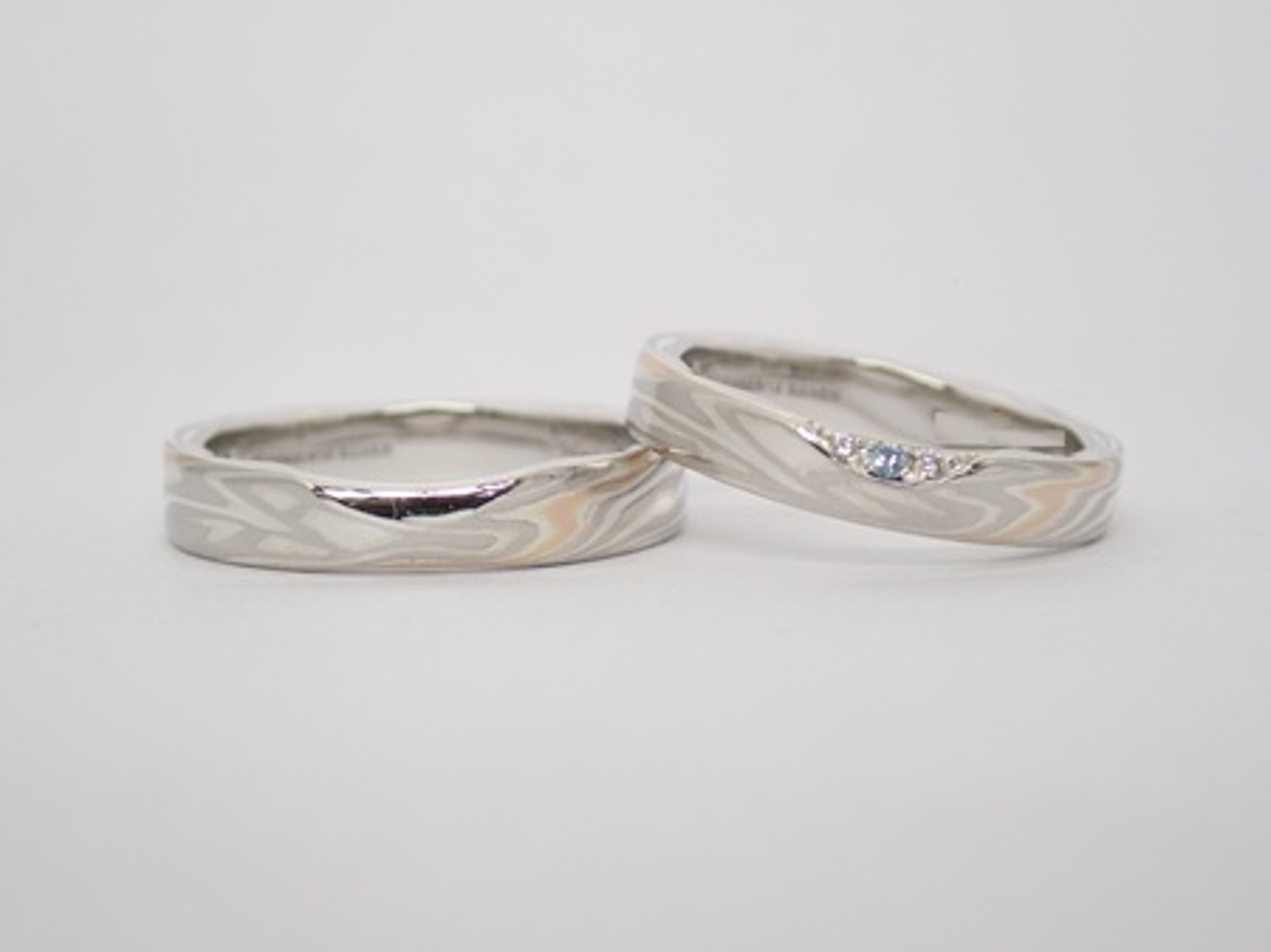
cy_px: 476
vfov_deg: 18.0
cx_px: 636
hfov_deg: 23.8
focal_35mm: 82
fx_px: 3009
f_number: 4.3
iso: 200
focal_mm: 14.62
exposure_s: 1/125
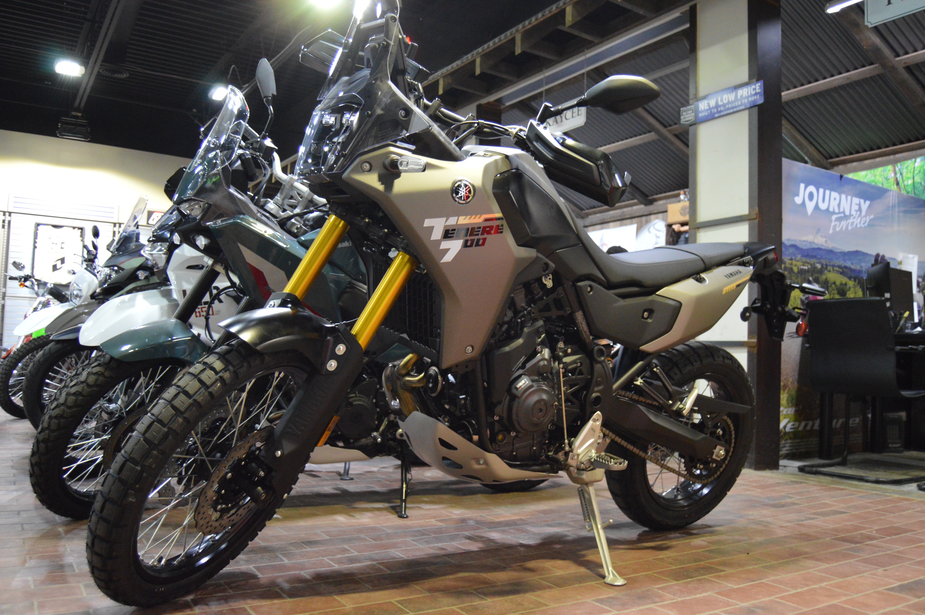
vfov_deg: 45.6
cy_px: 308
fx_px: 732
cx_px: 462
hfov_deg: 64.6
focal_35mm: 28
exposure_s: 1/60
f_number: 3.5
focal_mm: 19
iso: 2500
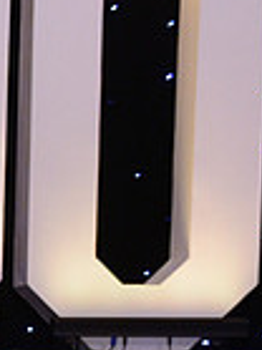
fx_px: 1546
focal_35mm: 153
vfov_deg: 12.5
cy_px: 467
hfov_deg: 8.8
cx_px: -368
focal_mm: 38
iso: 1600
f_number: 4
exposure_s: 1/250
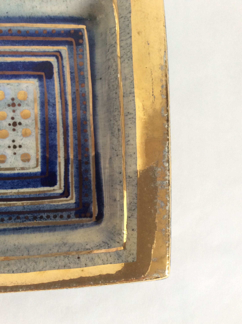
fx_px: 299
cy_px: 162
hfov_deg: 44.1
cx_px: 121
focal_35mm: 32
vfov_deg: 56.9
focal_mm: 3.3
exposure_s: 1/25
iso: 100
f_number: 2.4
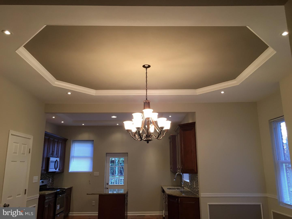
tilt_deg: +12.4
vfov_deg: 48.2
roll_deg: +0.9
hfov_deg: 61.7
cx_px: 146
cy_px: 110
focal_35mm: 29
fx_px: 245
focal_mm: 4.15
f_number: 2.2
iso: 50
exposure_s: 1/30
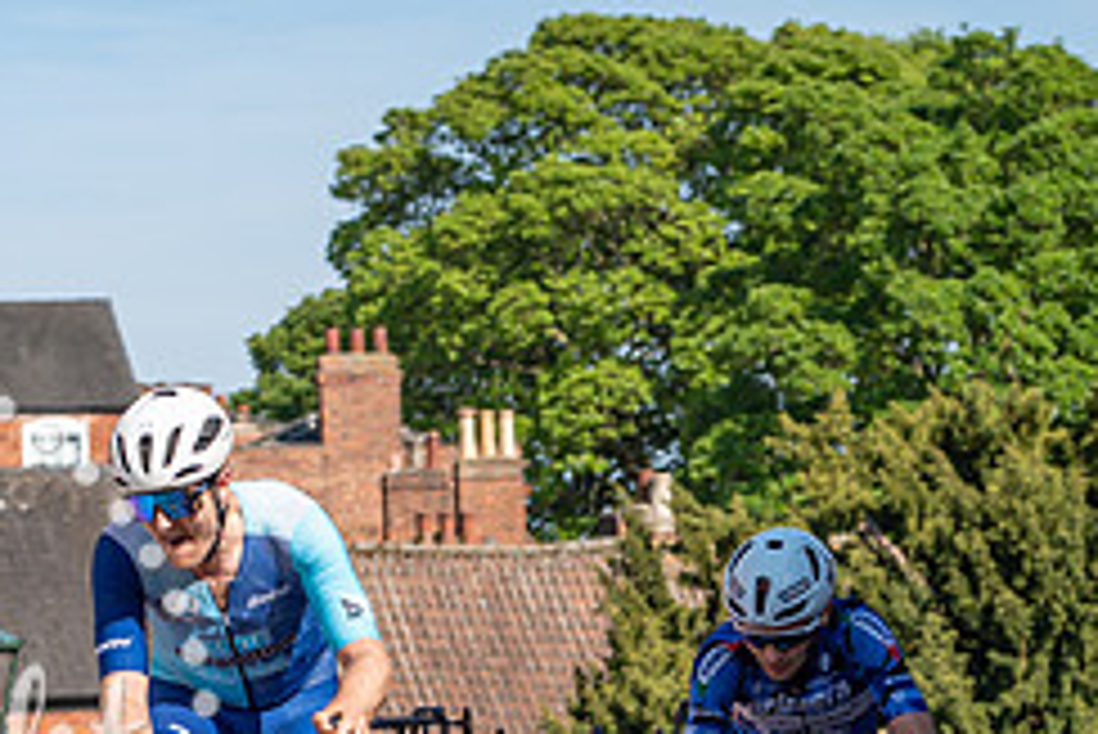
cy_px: 774
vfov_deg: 8.0
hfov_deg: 12.0
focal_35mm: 170
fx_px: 5188
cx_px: 860
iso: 100
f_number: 3.5
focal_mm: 56
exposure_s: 1/1000
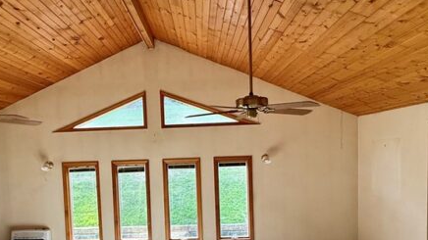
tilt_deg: -2.9
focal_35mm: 28
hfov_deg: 67.7
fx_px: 318
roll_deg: +1.5
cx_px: 189
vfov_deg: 40.8
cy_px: 167
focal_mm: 2.22
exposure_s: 1/120
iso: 125
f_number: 2.2
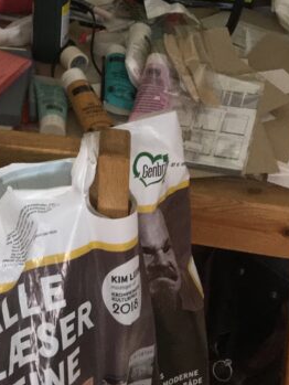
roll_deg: +2.3
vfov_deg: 20.3
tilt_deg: -20.5
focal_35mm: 85
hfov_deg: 16.7
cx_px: -52
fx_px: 946
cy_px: -161
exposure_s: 1/33
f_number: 2.2
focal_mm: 4.15
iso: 125
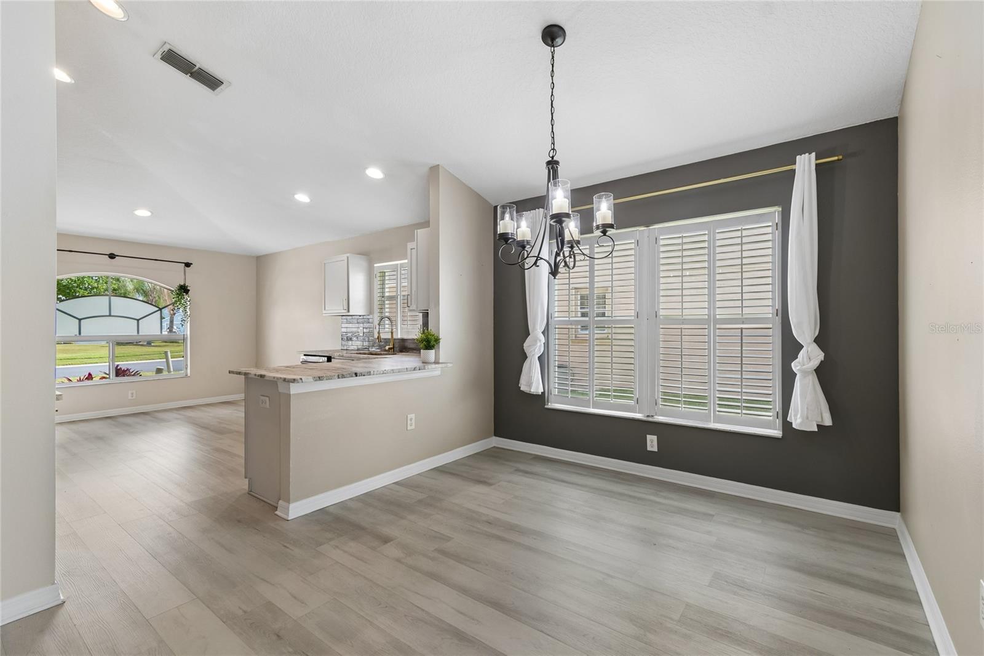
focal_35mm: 15
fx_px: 410
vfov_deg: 77.3
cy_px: 328
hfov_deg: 100.4
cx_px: 492
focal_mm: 10
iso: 100
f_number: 7.1
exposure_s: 1/40
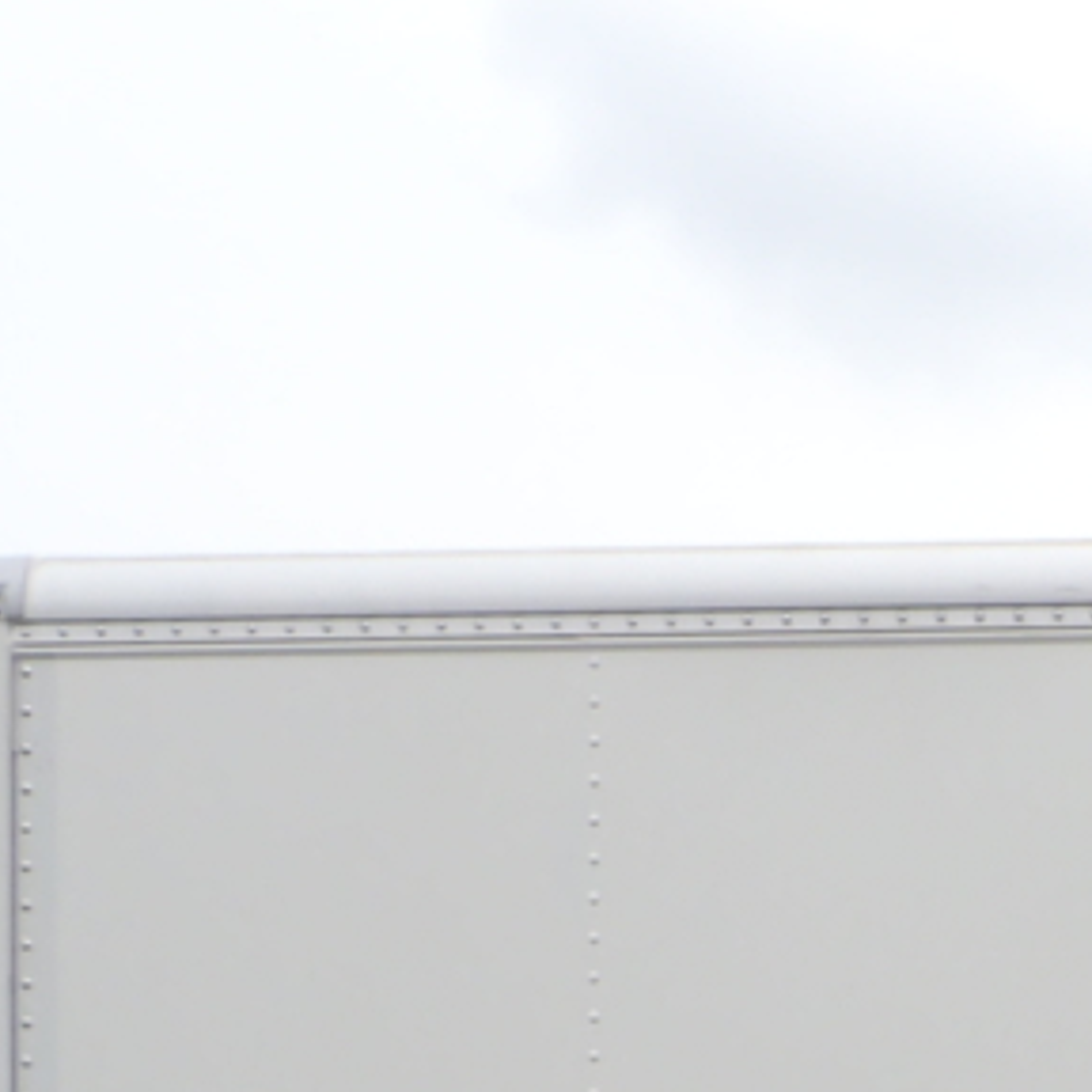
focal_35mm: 118
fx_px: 4211
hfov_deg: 13.2
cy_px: 1740
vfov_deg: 13.7
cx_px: 2021
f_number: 3.2
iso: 100
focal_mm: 5.4
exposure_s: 1/800
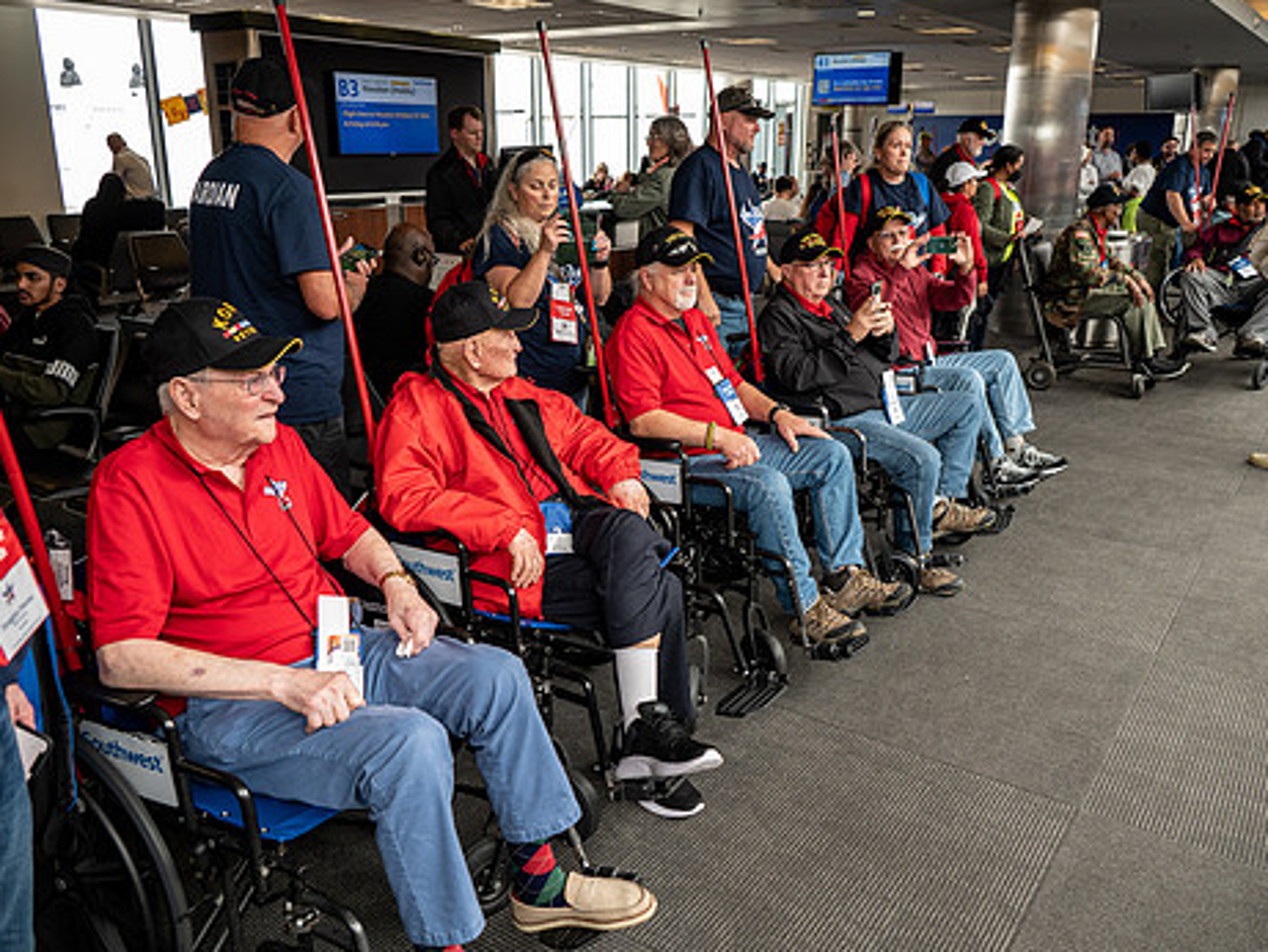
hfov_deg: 61.6
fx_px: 1063
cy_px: 451
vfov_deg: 48.2
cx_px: 655
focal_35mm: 29
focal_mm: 24
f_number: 4
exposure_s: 1/80
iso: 400
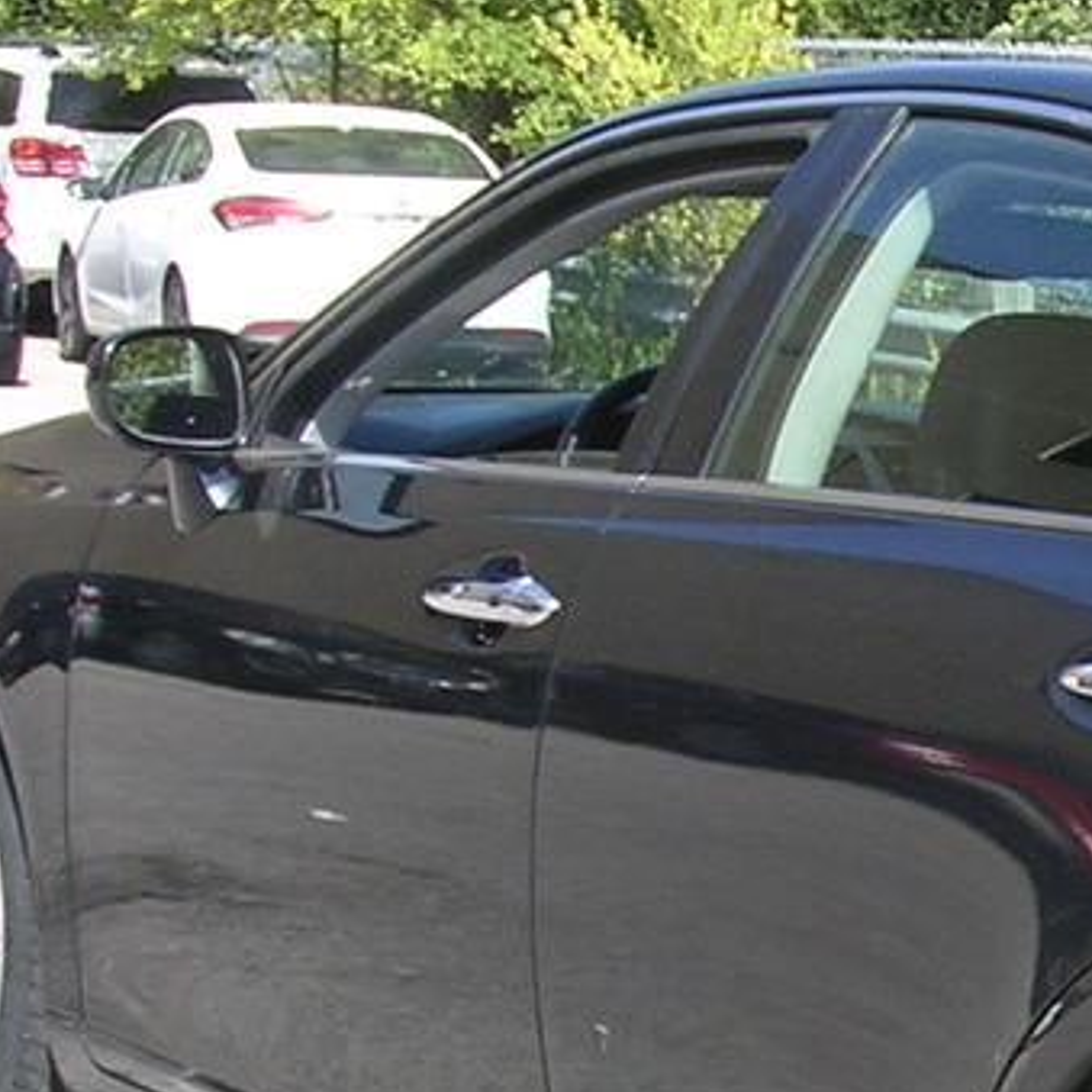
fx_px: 4533
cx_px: 1739
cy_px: 905
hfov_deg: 12.9
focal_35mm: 127
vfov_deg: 13.7
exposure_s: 1/138
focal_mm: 5.8
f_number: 5.6
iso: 100
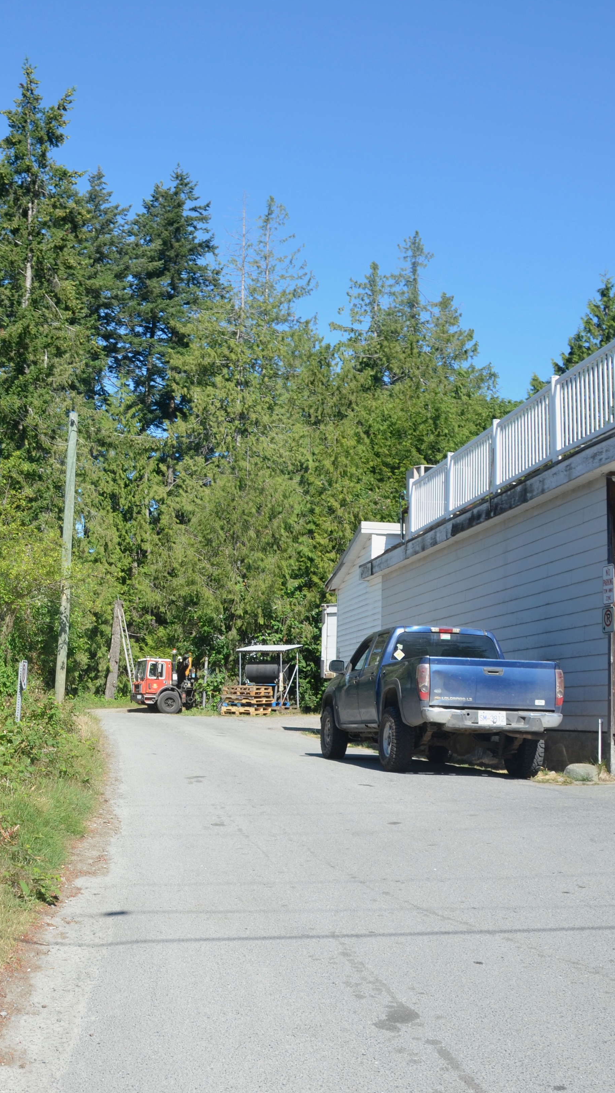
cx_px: -28
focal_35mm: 43
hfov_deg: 26.0
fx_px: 1246
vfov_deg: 47.4
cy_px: 544
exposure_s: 1/250
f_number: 8
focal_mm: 18
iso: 180
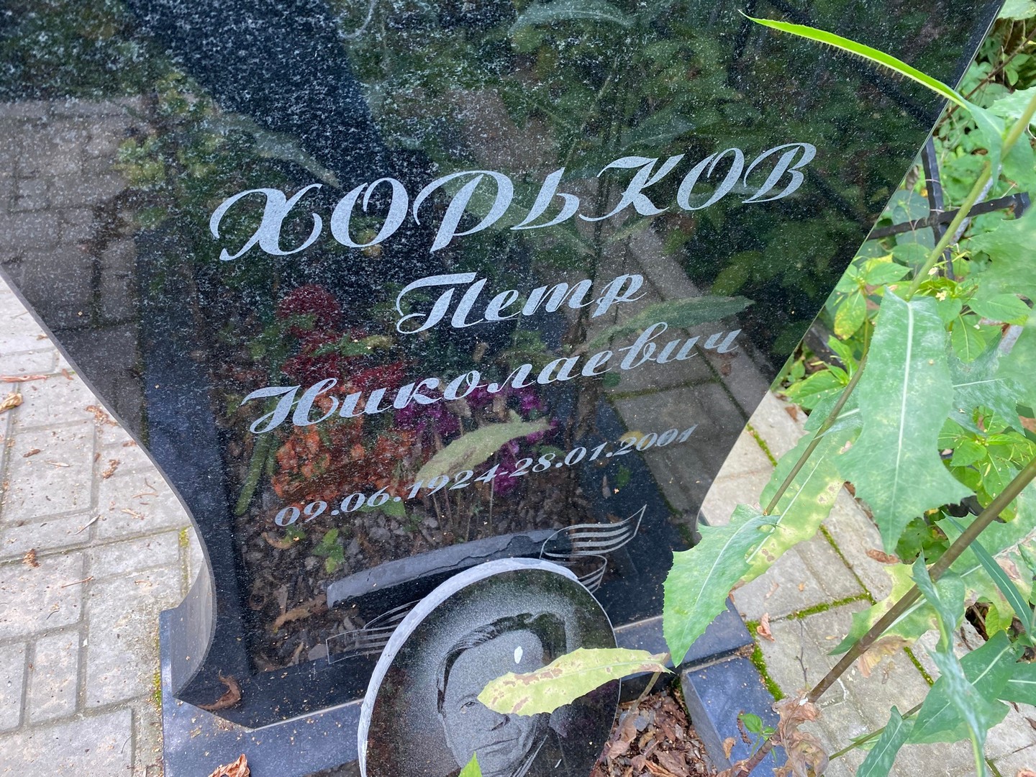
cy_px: 388
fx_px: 778
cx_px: 518
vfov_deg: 53.1
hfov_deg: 67.3
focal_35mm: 26
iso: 100
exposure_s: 1/121
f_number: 1.8
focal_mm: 4.25
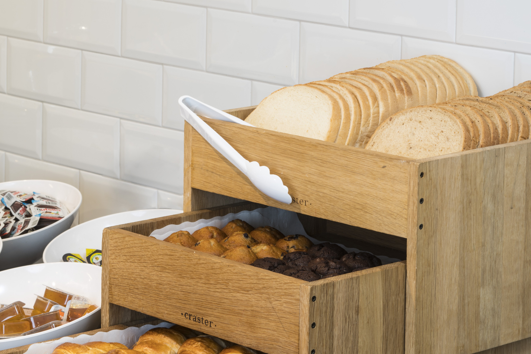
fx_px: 2065
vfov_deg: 9.8
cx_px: 183
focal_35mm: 140
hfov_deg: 14.6
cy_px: 190
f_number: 16
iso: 100
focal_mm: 90
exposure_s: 4
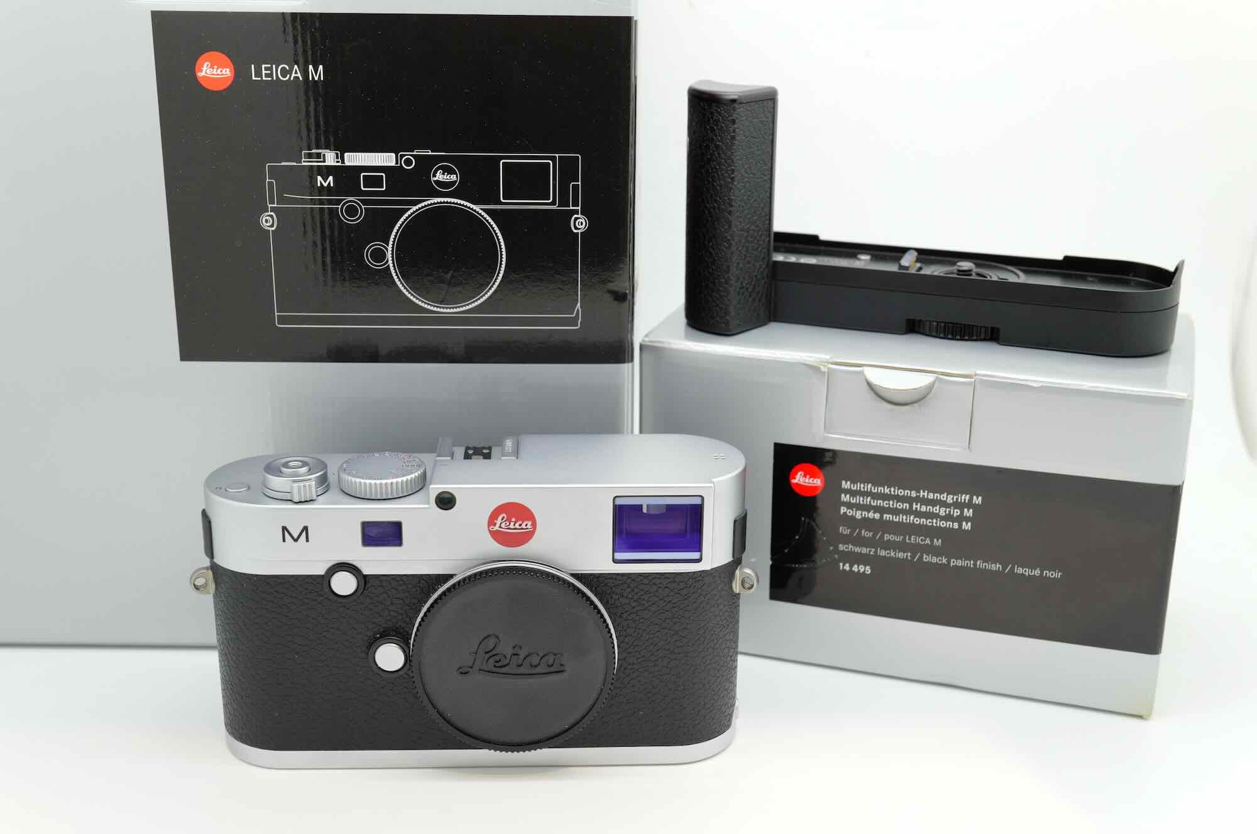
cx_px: 628
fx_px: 1499
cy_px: 417
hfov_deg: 45.5
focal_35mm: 43
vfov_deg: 31.1
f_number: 9
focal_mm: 43
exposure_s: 1/60
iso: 800
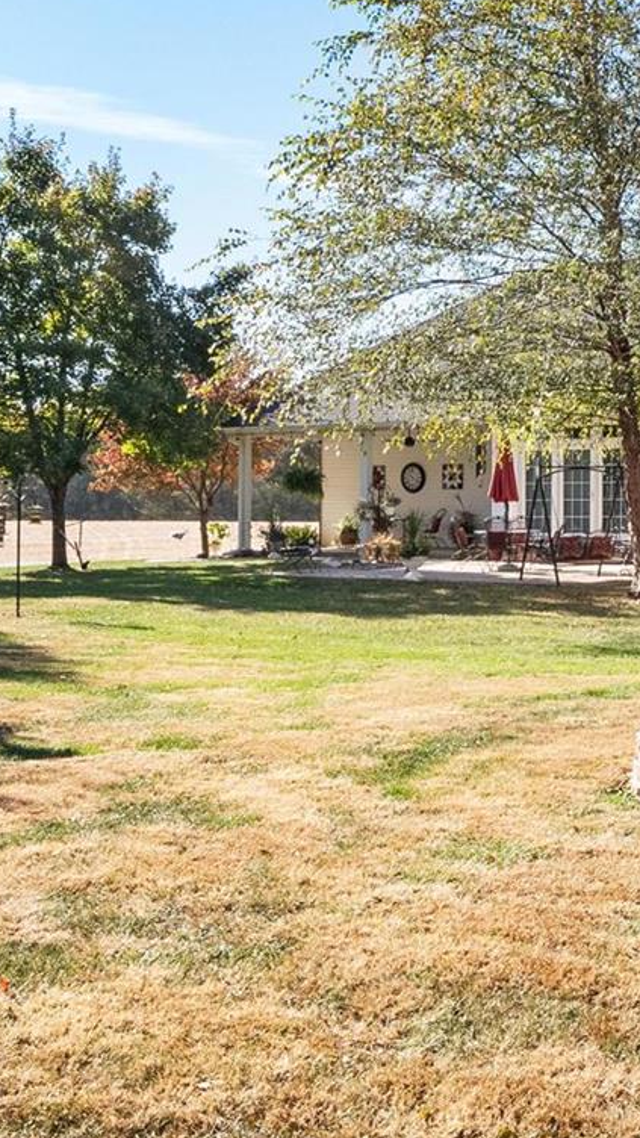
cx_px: 643
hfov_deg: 23.4
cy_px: 448
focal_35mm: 49
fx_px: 1478
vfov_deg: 41.9
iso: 640
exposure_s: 1/400
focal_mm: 11
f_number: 10
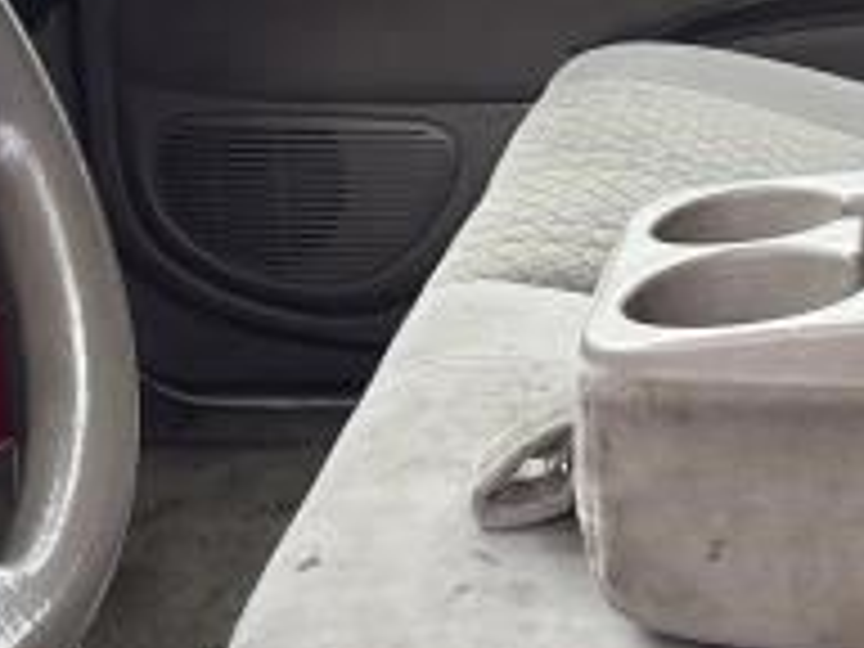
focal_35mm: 104
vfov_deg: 14.0
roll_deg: -0.1
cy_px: -22
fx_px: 2596
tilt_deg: -11.5
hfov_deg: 18.5
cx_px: 842
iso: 125
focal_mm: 5.1
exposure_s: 1/121
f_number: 1.6
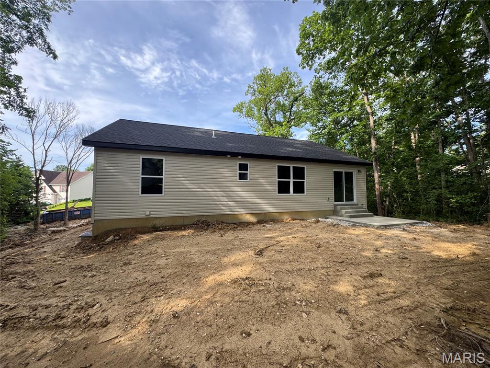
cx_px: 245
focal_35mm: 14
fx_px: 198
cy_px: 184
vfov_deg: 85.7
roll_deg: +1.1
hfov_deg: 102.1
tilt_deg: +2.9
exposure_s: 1/253
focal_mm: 2.22
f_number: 2.2
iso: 40
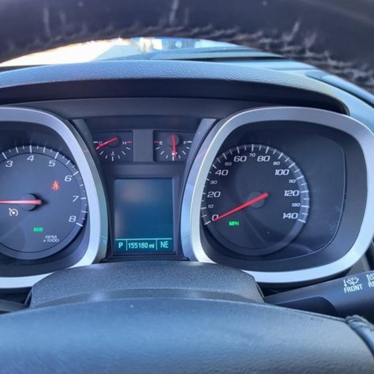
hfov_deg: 52.2
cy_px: 186
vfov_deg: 52.5
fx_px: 379
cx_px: 152
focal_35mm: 31
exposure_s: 1/120
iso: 250
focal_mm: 5.4
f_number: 1.8
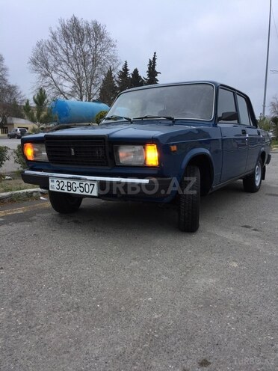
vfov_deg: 61.7
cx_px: 139
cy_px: 186
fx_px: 311
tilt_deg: -7.1
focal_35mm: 29
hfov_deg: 48.2
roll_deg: +0.1
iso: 40
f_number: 2.2
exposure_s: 1/100
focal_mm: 4.15
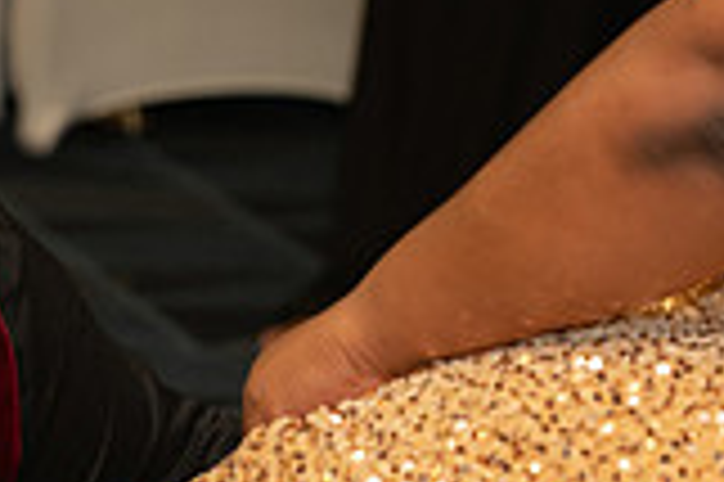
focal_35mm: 306
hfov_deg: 6.7
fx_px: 6148
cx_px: -184
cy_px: 556
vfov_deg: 4.5
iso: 800
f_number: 4
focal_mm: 85
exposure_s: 1/100
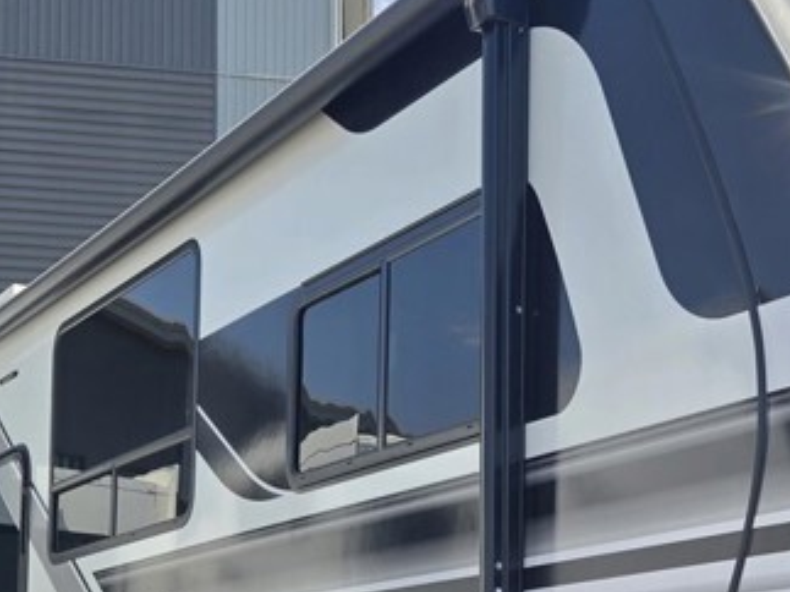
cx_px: 663
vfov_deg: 19.1
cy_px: 687
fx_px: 1665
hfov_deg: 26.1
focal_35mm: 73
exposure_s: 1/919
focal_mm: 5.4
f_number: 1.8
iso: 25
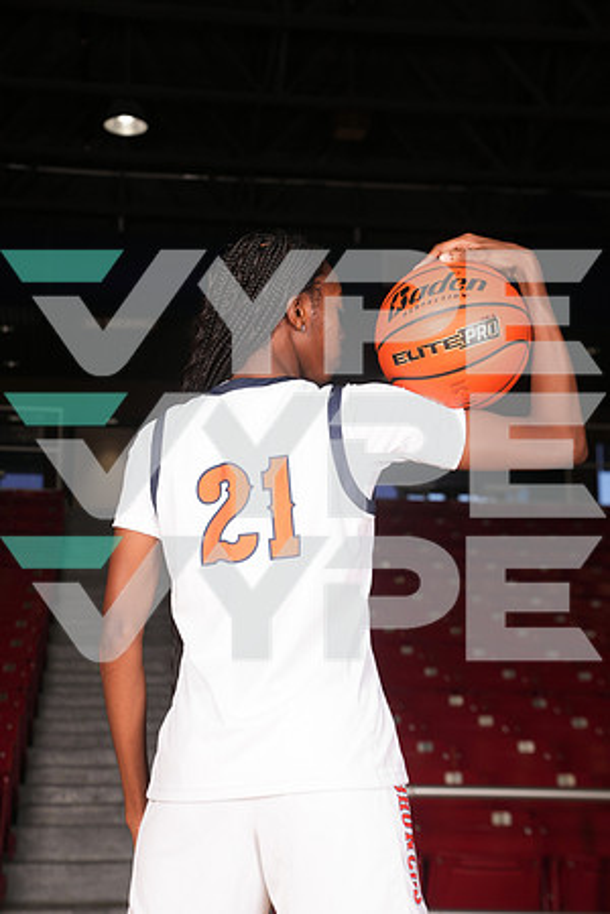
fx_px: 1779
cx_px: 305
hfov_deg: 19.5
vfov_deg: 28.8
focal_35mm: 70
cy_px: 457
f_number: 6.3
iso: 400
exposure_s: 1/200
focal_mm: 70
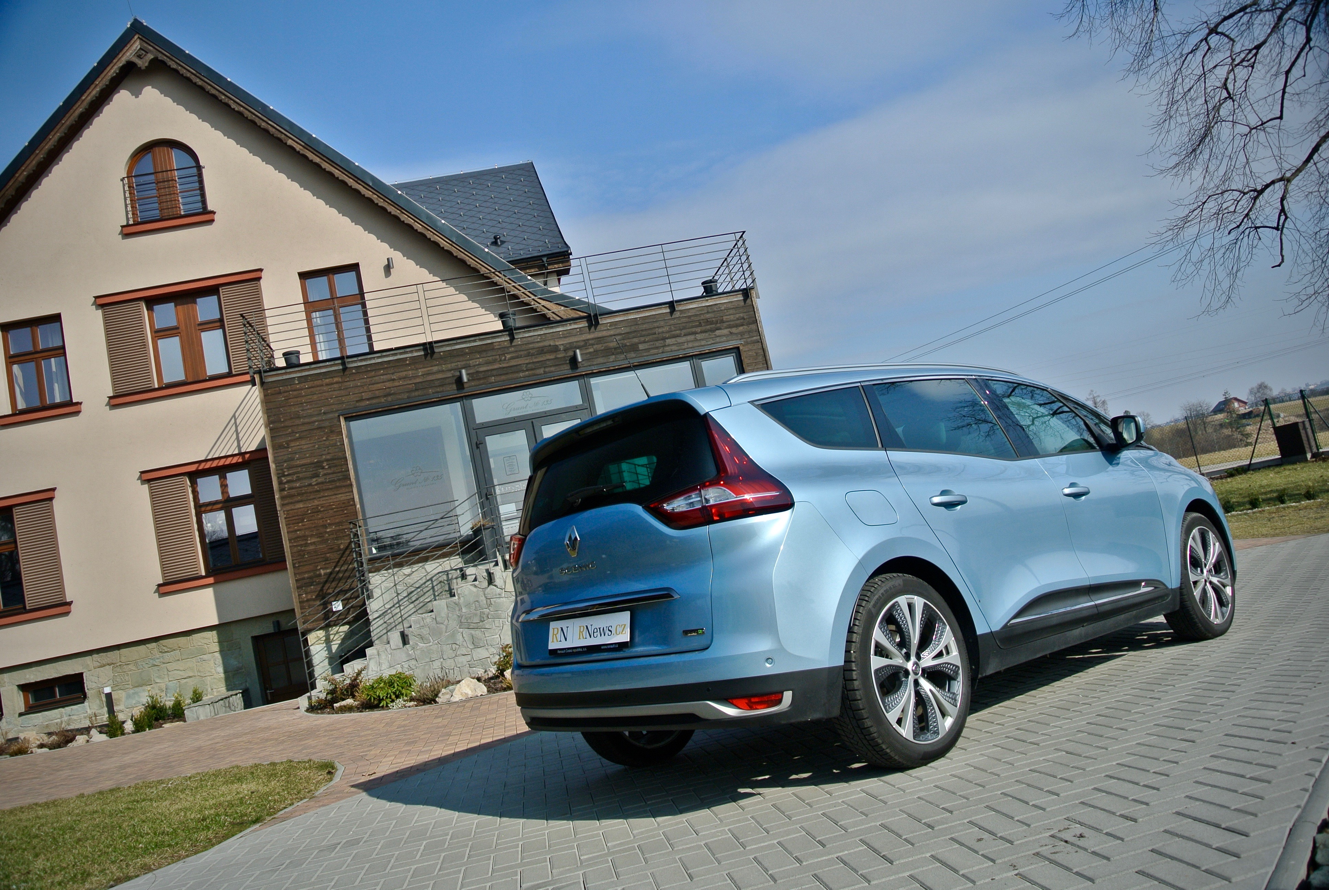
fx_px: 998
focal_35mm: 27
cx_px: 664
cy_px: 445
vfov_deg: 48.0
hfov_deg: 67.3
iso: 100
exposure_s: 1/400
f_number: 4.5
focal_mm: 10
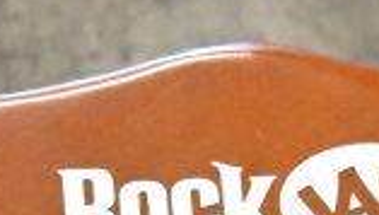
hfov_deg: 6.4
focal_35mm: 335
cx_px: 314
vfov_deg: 3.6
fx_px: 3373
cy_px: 460
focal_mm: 55
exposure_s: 1/100
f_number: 5.6
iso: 8000
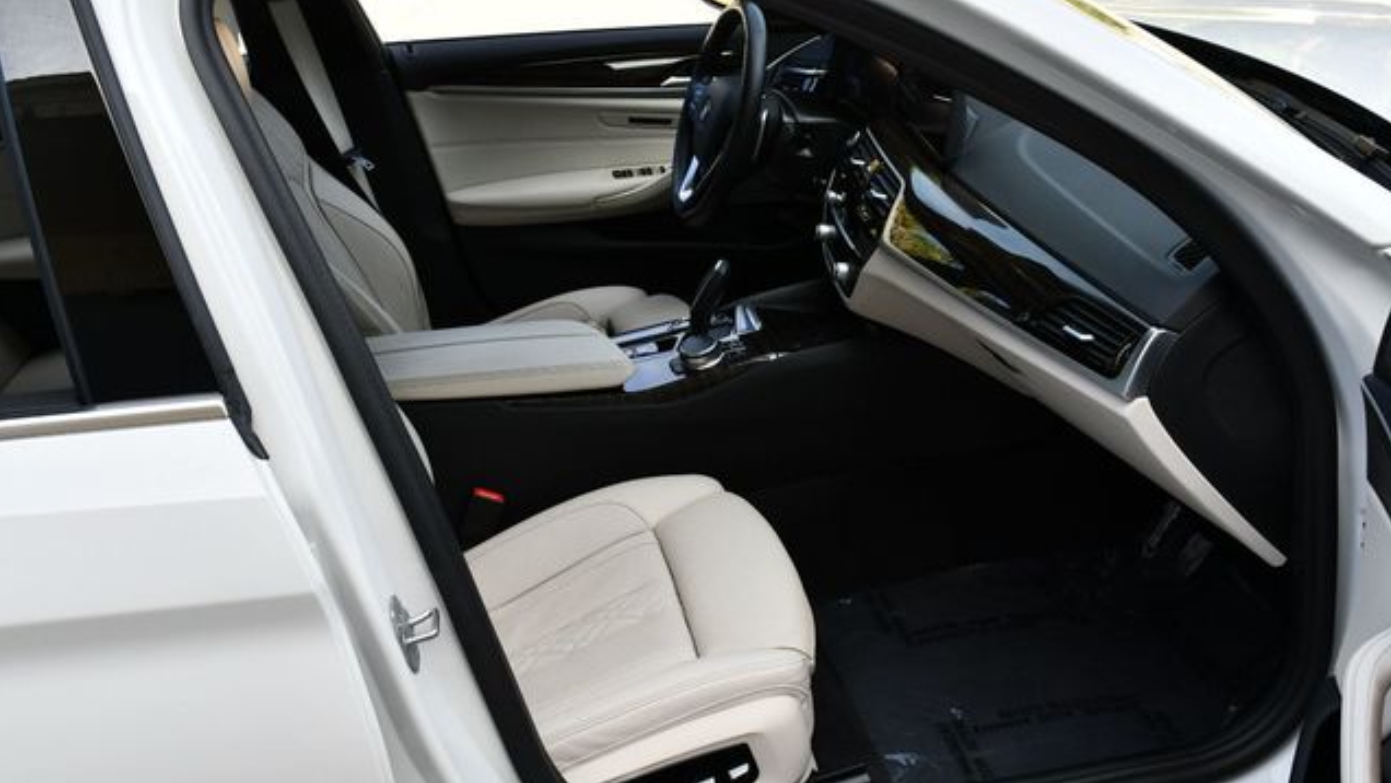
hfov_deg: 52.8
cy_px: 413
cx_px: 696
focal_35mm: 38
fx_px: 1402
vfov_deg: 31.2
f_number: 6.3
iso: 200
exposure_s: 1/250
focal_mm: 18
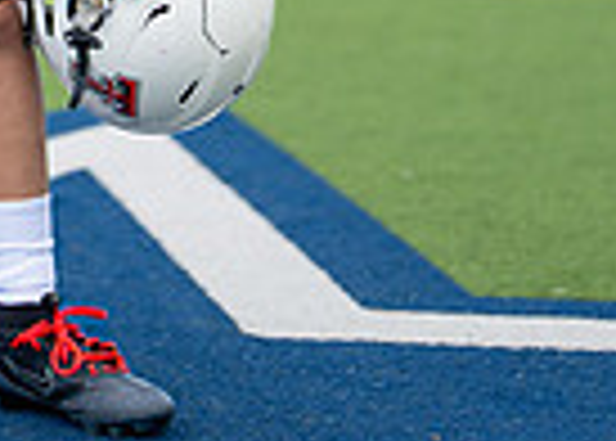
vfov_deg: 5.6
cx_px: -122
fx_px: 4446
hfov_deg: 7.9
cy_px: -426
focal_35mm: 254
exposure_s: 1/1600
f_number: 1.2
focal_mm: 50
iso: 100
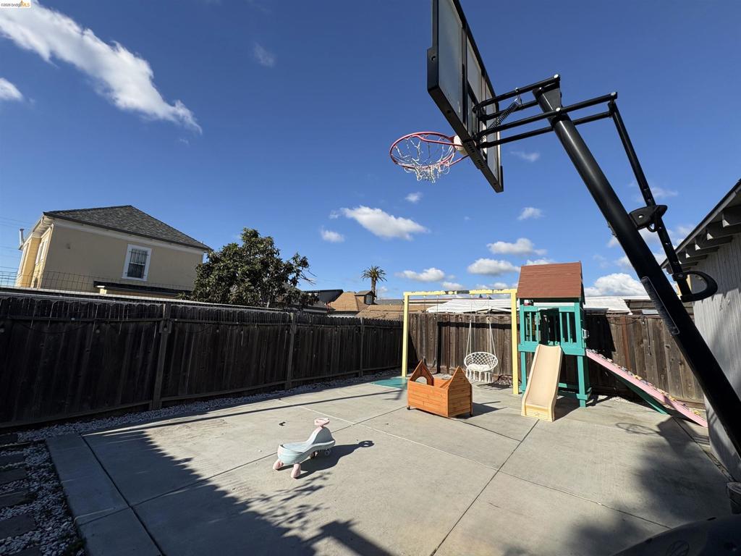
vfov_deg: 85.7
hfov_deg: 102.1
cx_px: 370
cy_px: 278
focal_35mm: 14
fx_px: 300
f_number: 2.2
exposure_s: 1/2083
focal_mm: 2.22
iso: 50
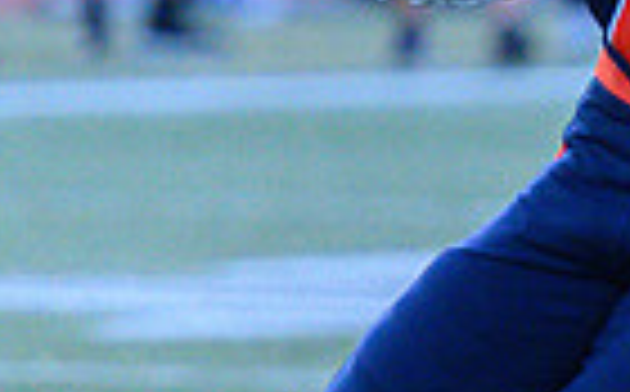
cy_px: 202
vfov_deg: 1.2
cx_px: 858
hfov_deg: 2.0
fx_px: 18462
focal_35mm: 1077
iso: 3200
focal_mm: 175
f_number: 4
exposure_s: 1/1600
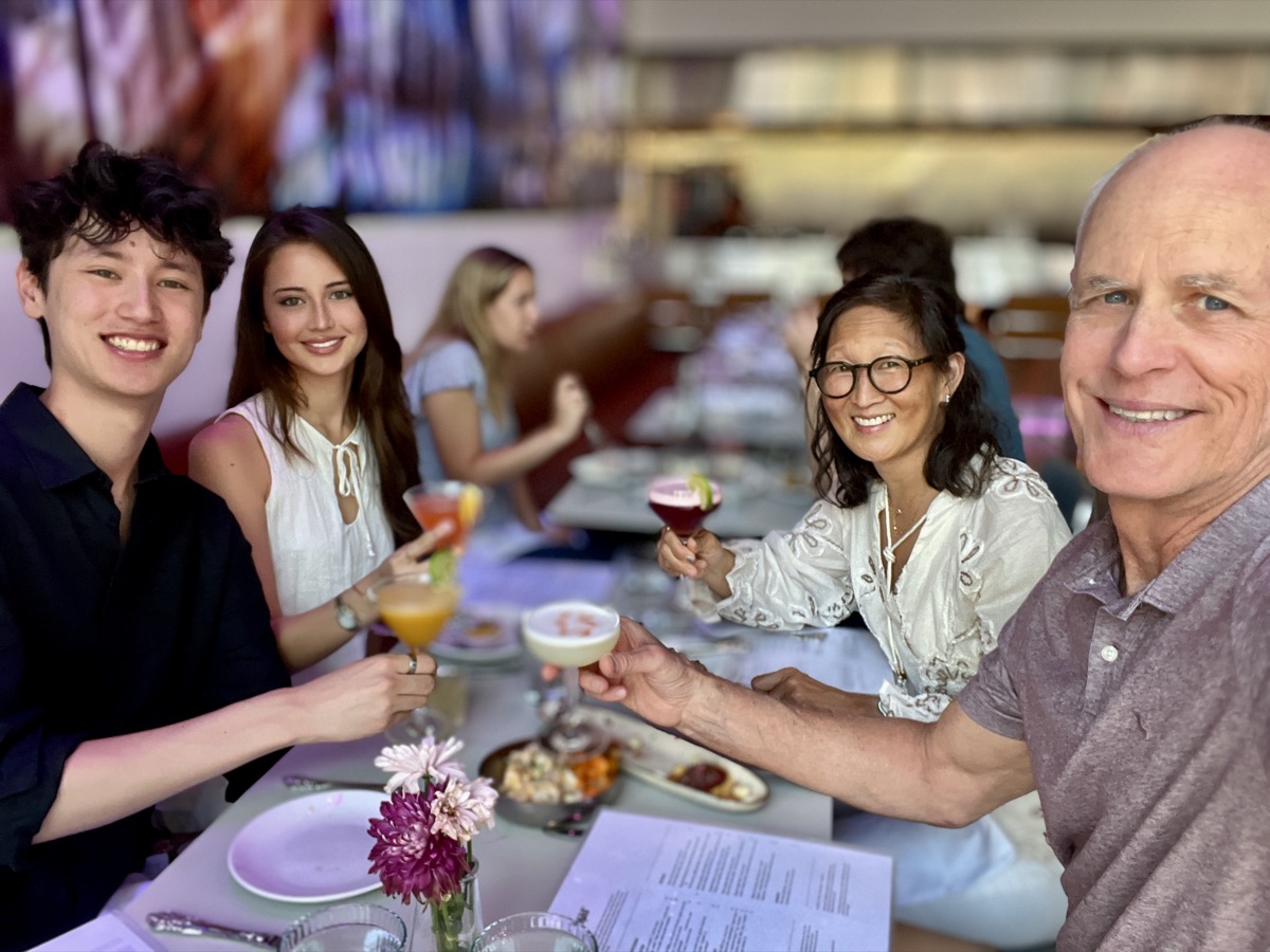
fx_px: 1101
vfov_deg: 46.8
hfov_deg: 60.0
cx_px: 635
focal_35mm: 30
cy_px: 476
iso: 200
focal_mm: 2.71
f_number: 2.2
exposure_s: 1/60
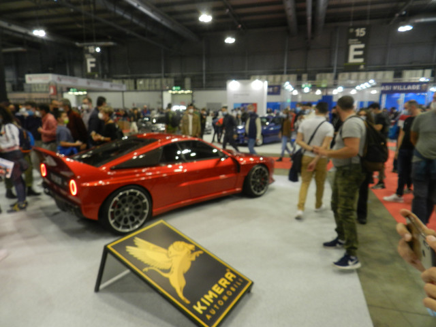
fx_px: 290
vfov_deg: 58.9
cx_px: 218
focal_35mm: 23
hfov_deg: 73.9
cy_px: 164
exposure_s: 1/30
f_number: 3.4
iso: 250
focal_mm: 4
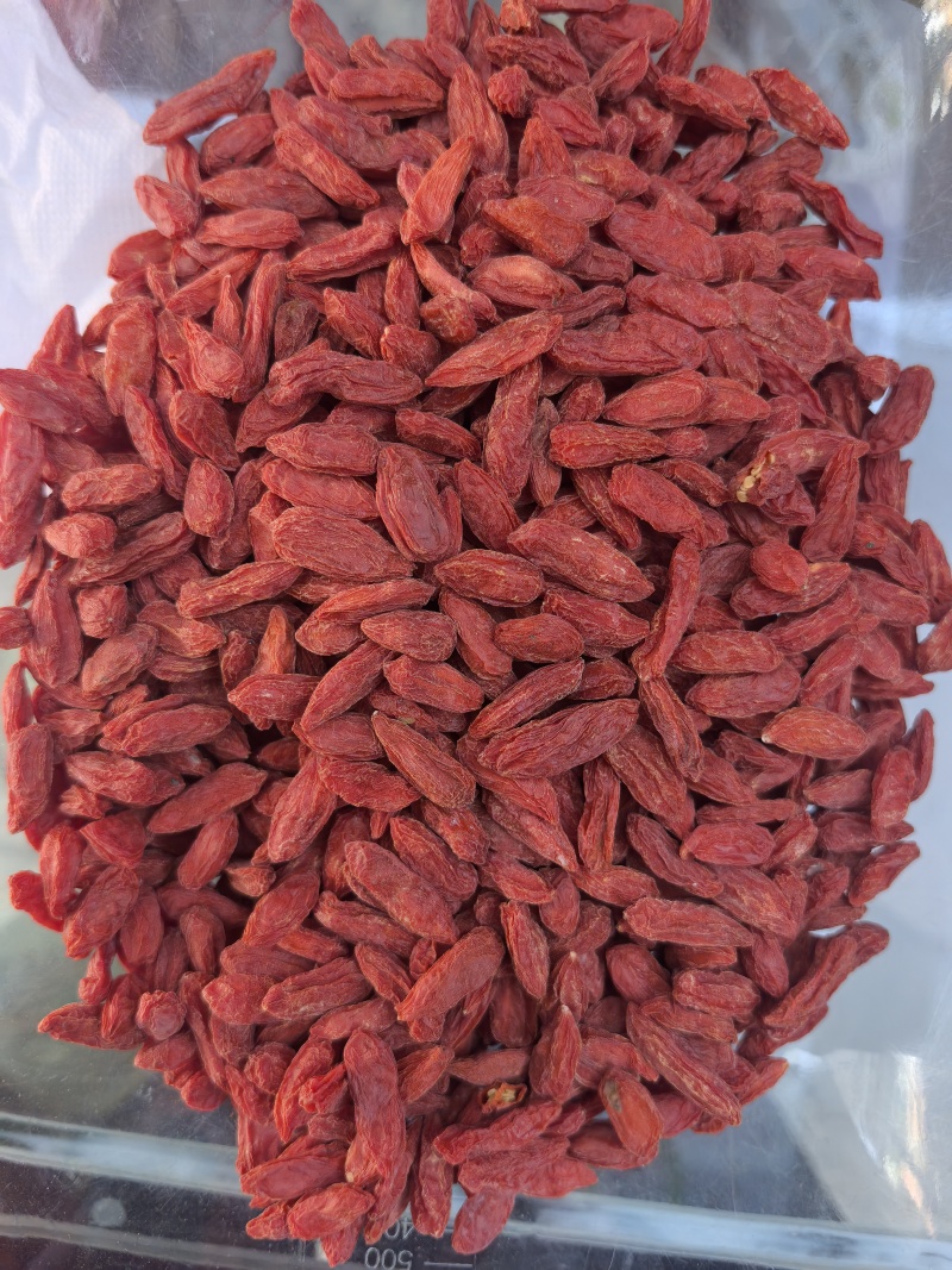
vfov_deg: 65.3
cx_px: 476
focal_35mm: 27
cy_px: 635
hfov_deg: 51.3
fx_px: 990
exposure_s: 1/167
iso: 640
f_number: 2
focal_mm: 6.98
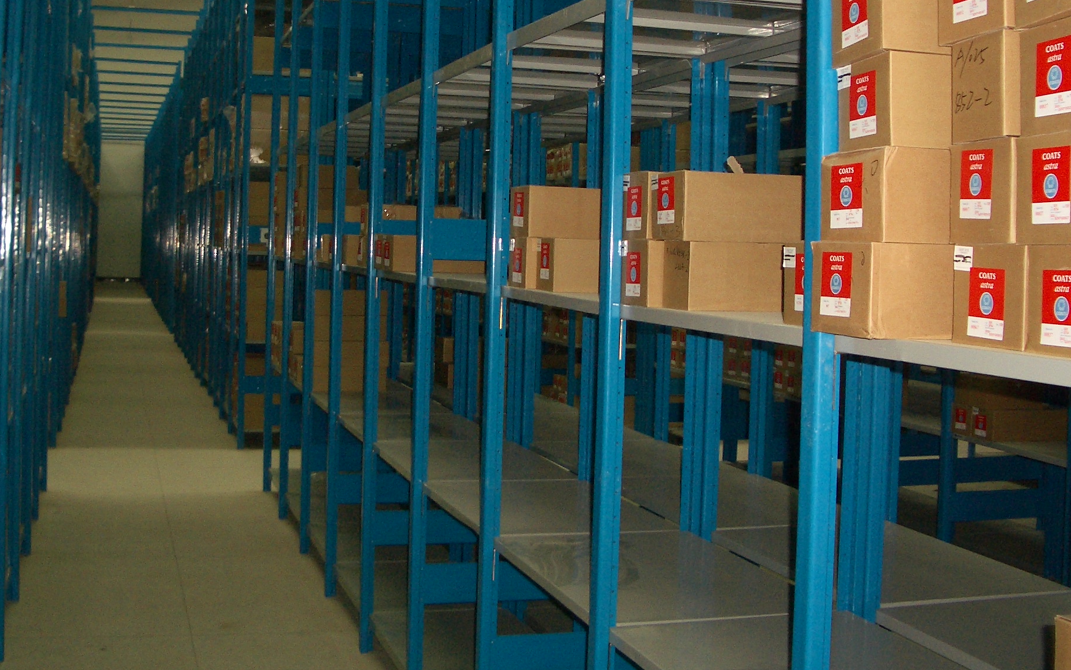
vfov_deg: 27.2
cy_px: 214
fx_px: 1372
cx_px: 469
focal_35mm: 47
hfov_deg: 42.6
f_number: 2.6
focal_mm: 5.8
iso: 100
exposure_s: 1/60
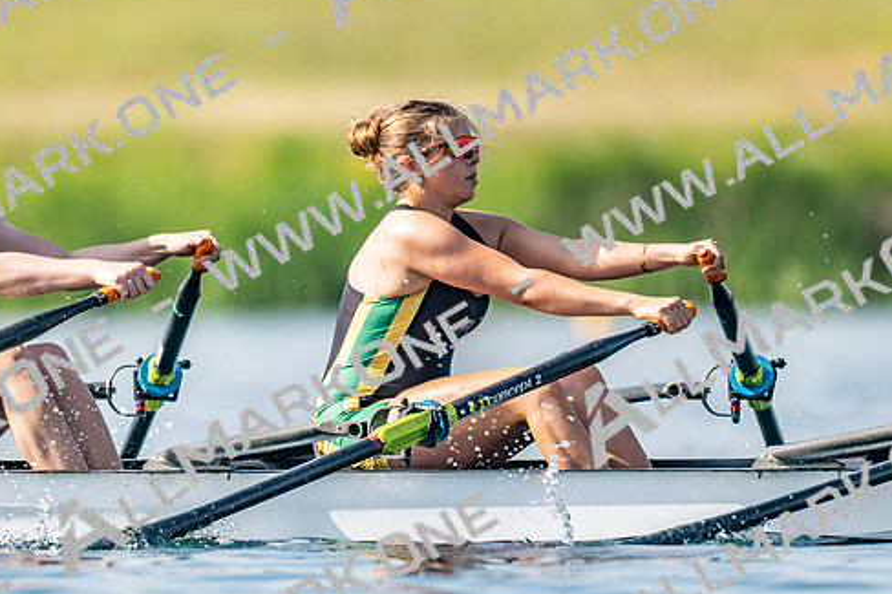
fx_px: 26477
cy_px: 296
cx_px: 428
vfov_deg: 1.3
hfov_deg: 1.9
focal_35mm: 1069
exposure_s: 1/2500
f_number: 4
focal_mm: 600
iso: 200
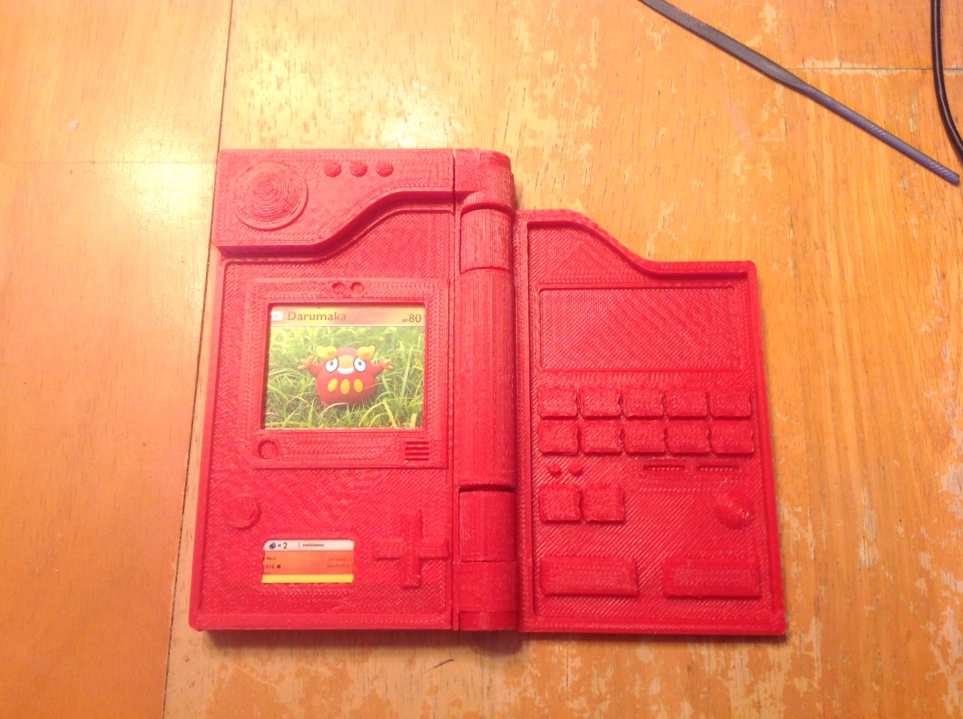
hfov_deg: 52.7
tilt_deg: -76.7
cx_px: 482
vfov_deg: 40.6
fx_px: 972
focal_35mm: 35
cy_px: 360
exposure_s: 1/15
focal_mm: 4.28
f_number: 2.4
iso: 64
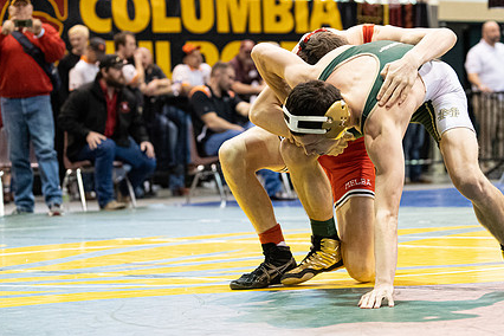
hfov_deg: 14.8
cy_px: 113
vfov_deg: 9.9
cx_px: 298
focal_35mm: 139
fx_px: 1946
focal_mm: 102
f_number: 4
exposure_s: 1/500
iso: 10000
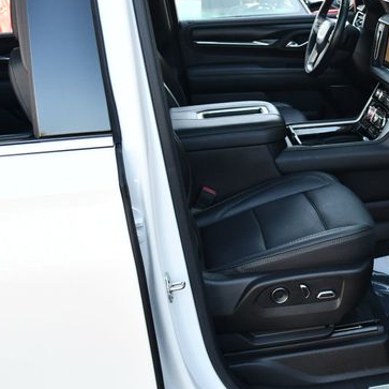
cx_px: 335
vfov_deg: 31.6
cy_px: 166
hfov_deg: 30.5
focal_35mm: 54
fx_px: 687
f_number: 3.5
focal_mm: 18
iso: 500
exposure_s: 1/250
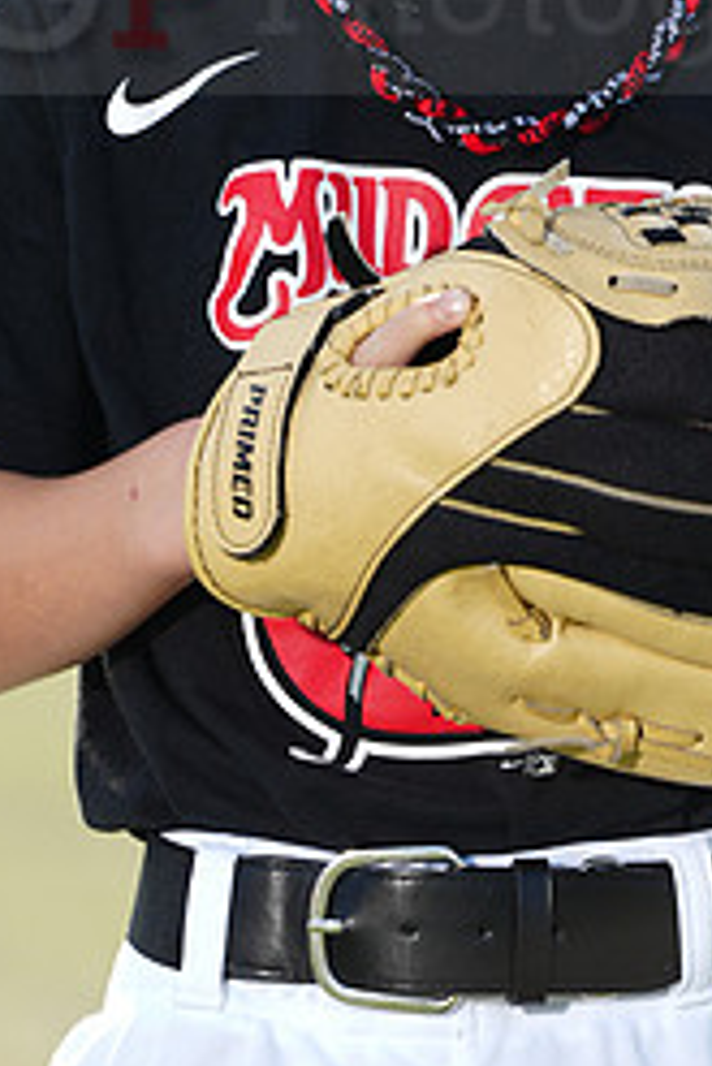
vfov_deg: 4.4
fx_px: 13923
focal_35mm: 470
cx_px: 567
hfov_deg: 2.9
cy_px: -43
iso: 64
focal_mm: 200
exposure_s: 1/250
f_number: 4.5
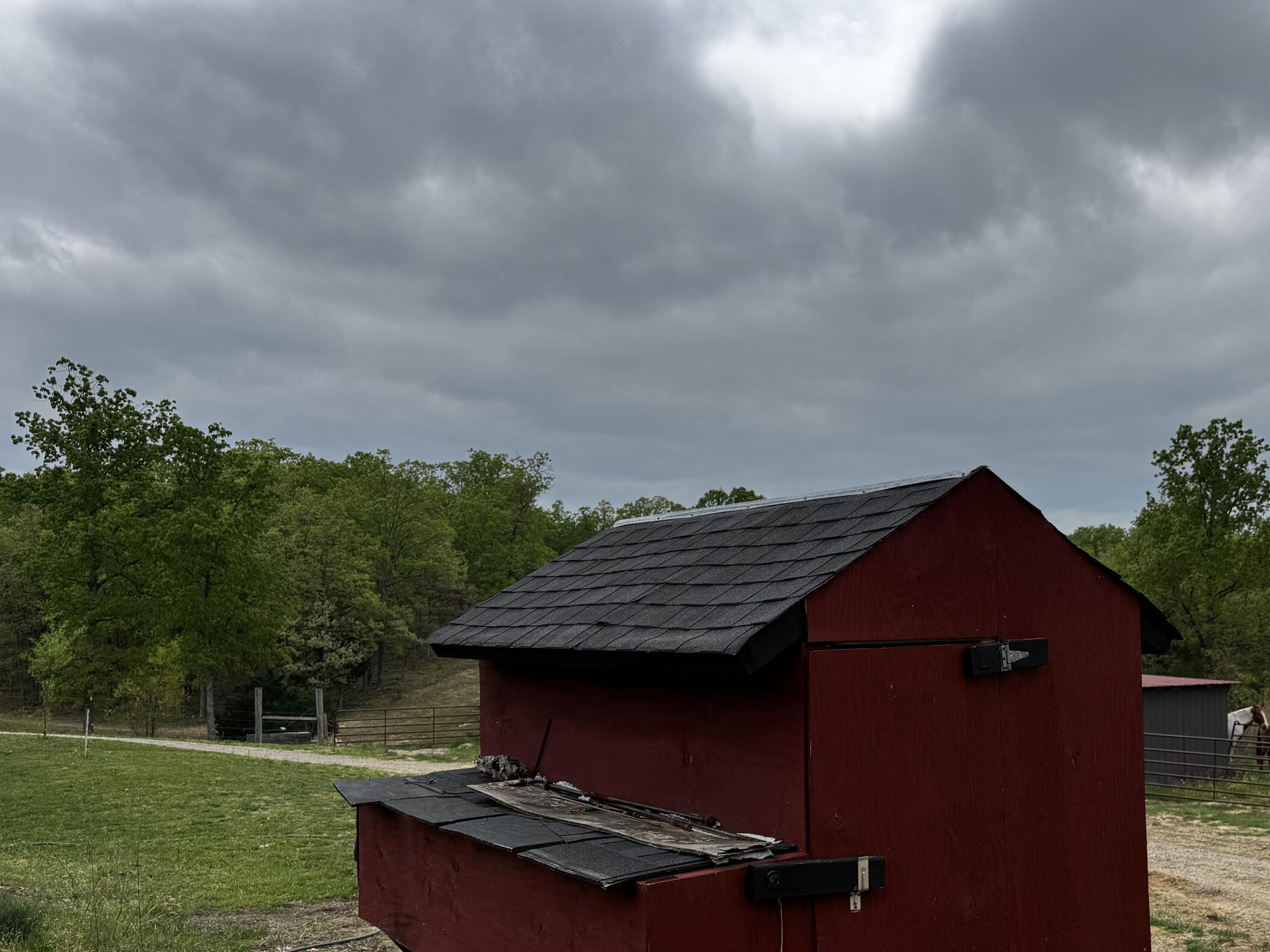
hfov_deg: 53.3
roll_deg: +0.1
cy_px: 589
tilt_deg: -0.6
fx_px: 1247
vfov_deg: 41.5
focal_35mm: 34
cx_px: 800
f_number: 1.78
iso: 80
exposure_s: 1/9009
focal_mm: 6.76
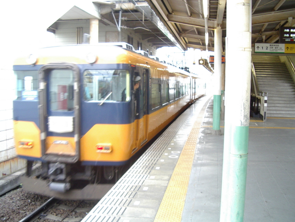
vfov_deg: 37.7
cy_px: 111
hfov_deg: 49.0
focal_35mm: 38
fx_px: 324
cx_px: 148
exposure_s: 1/20
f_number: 2.6
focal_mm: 5.8
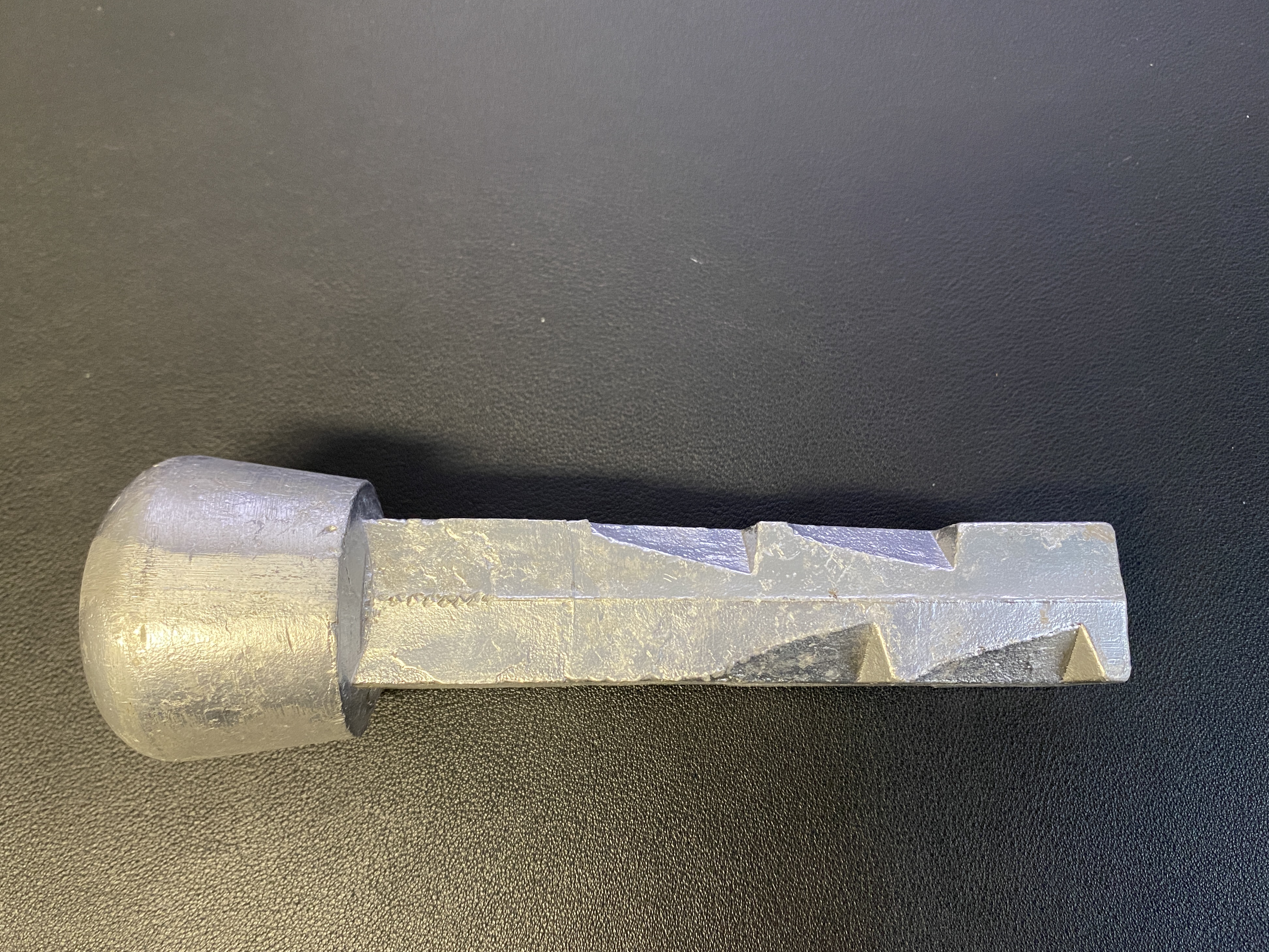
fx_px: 990
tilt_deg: -76.5
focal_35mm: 27
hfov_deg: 65.3
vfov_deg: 51.3
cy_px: 494
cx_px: 627
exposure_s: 1/50
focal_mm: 4.25
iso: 400
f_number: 1.8
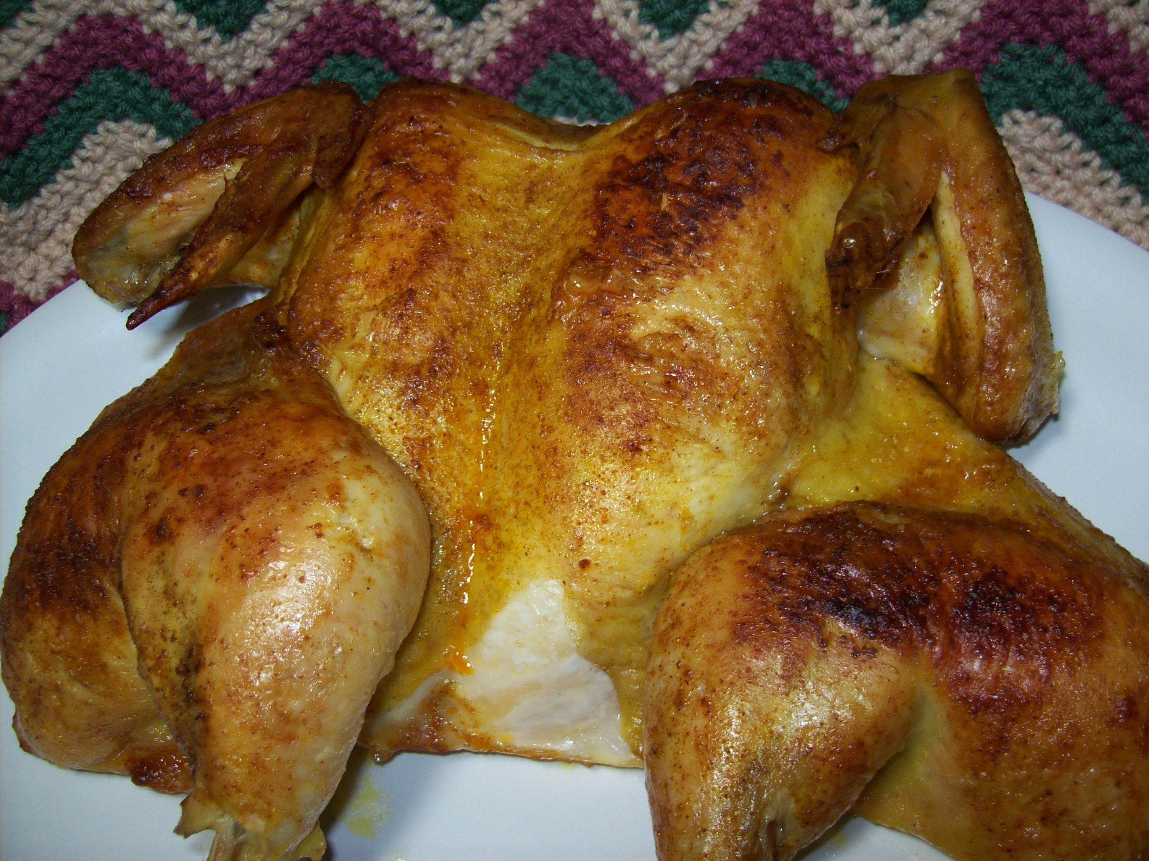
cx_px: 574
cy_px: 430
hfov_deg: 51.4
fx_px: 1195
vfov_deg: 39.6
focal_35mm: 36
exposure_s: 1/64
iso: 80
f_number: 2.7
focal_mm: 6
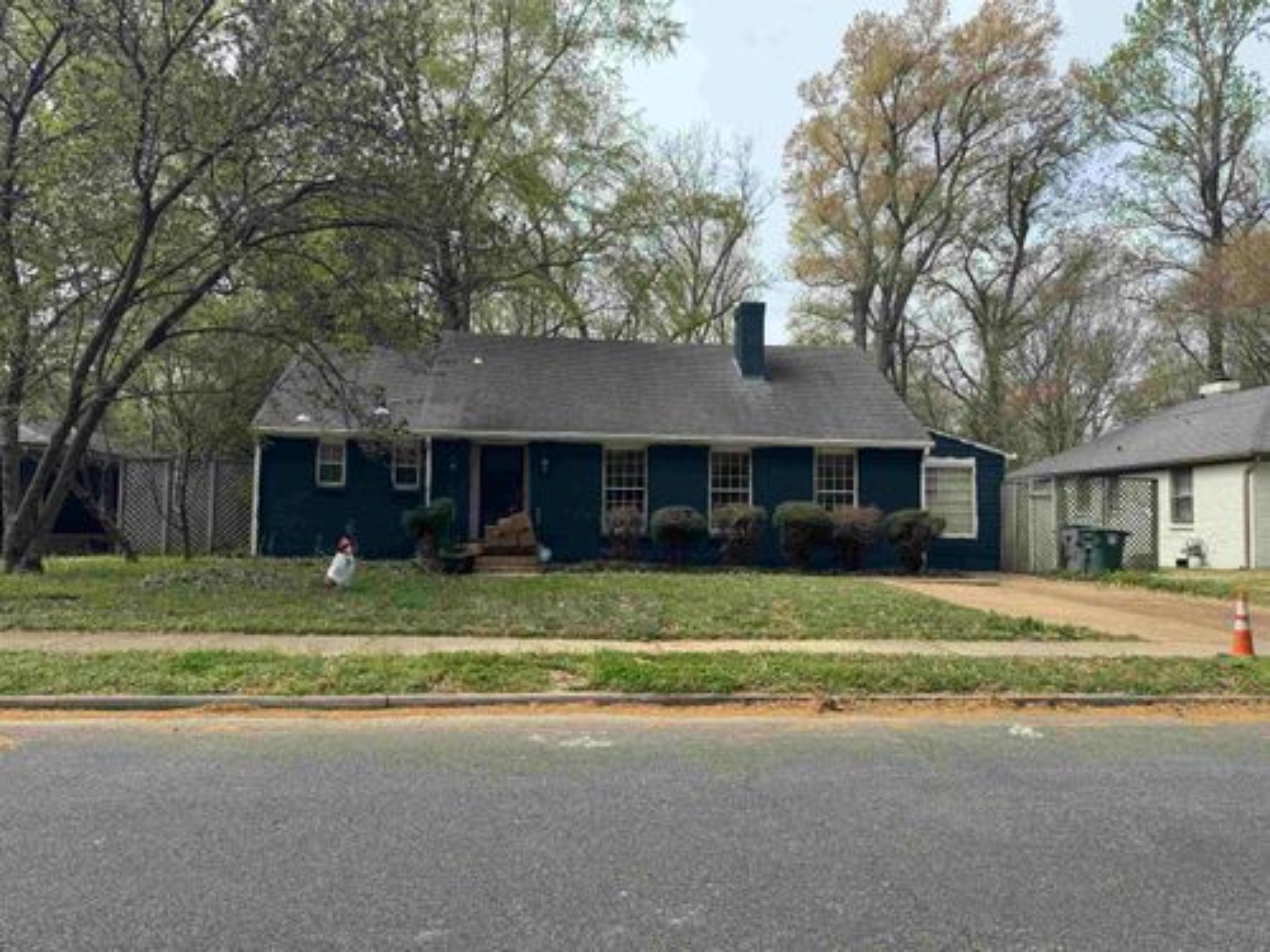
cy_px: 476
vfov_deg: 56.8
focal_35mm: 24
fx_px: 881
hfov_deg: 71.6
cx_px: 635
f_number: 1.78
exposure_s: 1/2415
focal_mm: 6.76
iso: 80
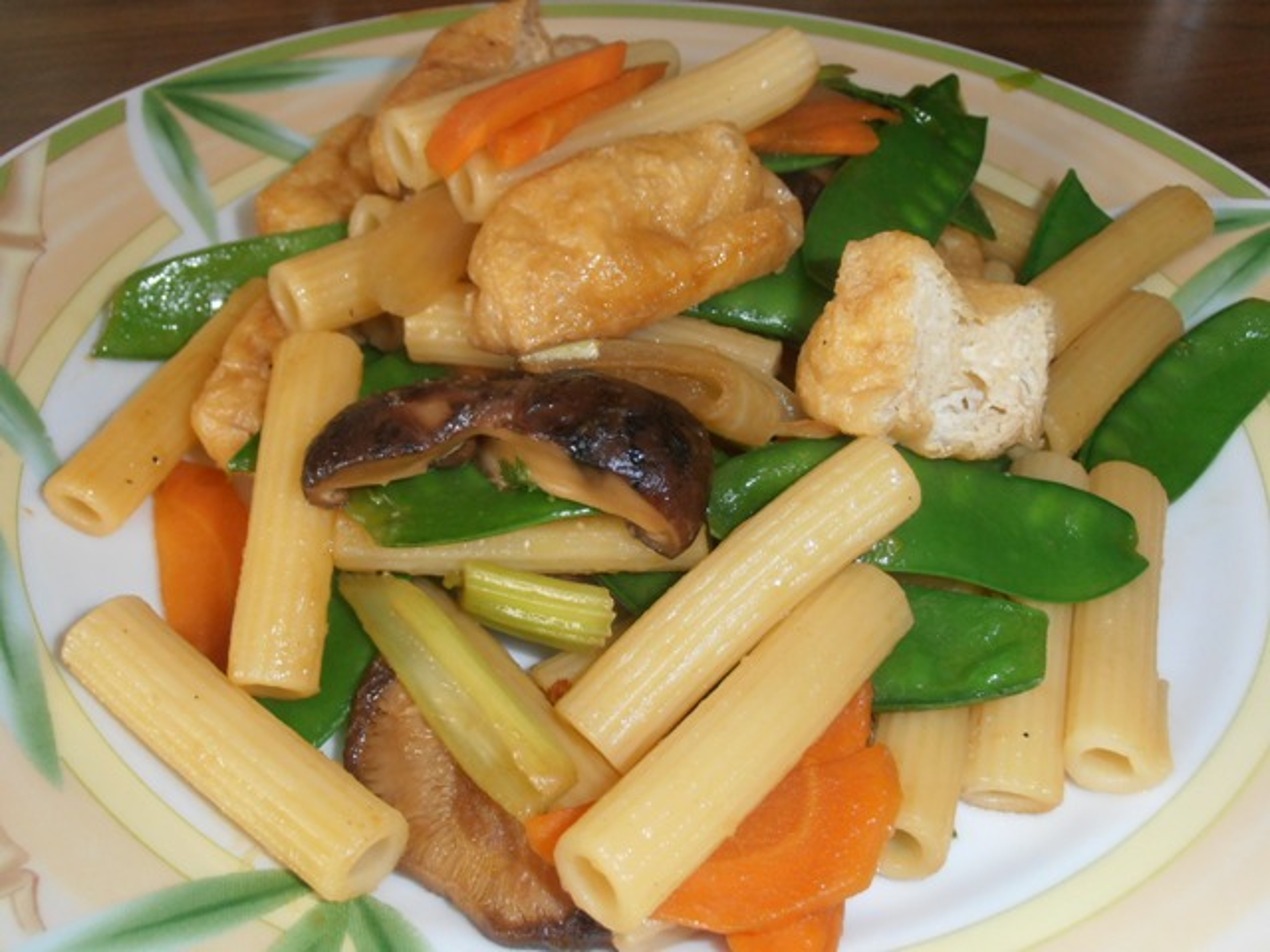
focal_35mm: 37
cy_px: 476
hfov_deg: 50.1
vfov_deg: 38.7
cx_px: 635
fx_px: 1357
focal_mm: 6.61
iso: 125
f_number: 3.9
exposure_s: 1/40
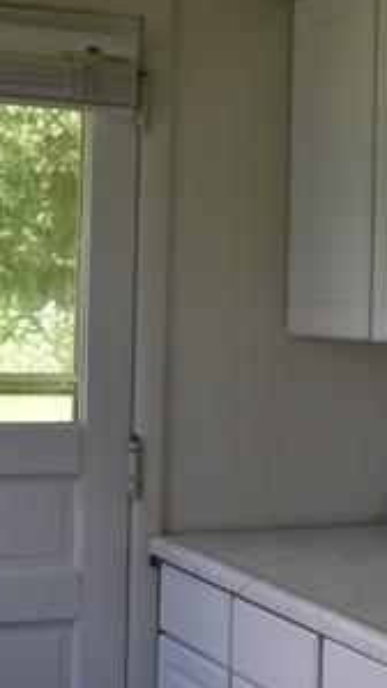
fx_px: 1536
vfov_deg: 25.3
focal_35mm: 84
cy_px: 322
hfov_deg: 14.3
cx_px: 295
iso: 400
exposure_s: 1/250
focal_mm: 25
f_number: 5
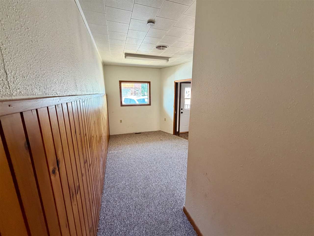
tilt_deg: -11.8
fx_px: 127
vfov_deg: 85.6
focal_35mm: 14
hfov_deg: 102.1
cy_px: 118
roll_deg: +0.5
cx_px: 157
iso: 320
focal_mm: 2.22
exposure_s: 1/60
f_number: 2.2
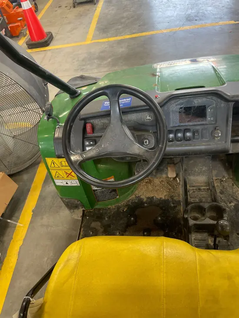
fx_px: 239
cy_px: 159
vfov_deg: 67.3
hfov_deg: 53.1
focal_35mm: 26
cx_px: 120
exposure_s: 1/121
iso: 100
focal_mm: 4.2
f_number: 1.6
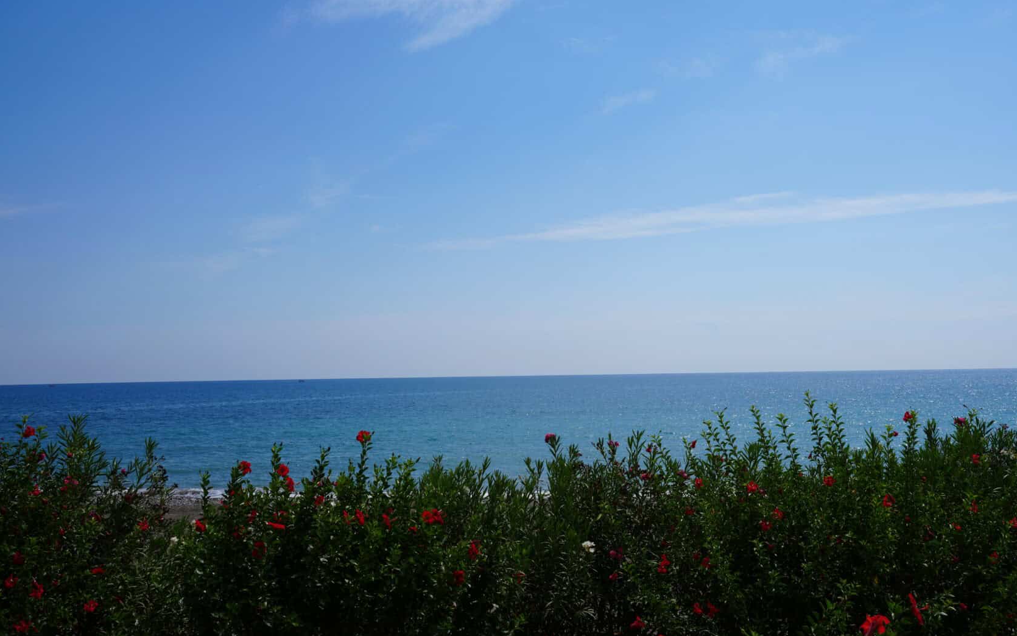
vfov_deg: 36.2
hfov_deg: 54.8
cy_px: 268
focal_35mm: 35
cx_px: 622
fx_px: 970
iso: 100
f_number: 10
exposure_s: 1/400
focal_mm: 28
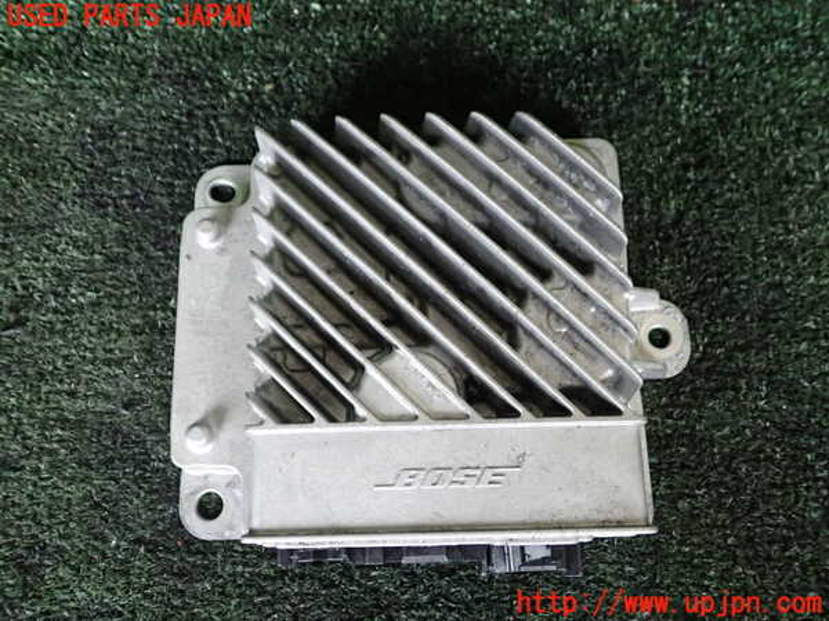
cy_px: 310
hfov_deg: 60.0
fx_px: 718
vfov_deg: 46.8
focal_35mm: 30
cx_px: 414
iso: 400
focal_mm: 5.4
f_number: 2.3
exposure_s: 1/30
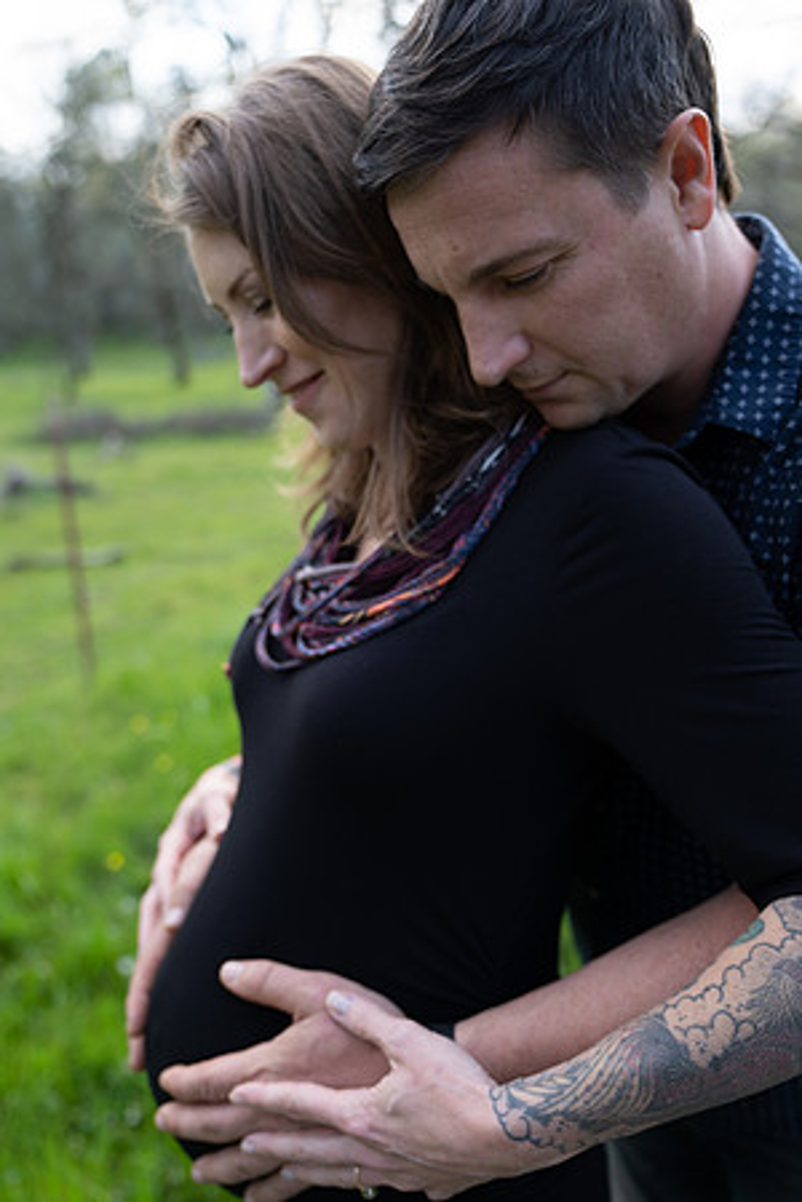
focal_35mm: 29
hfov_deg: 45.0
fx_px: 969
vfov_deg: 63.7
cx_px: 401
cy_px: 601
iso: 200
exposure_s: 1/250
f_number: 2.8
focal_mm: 29
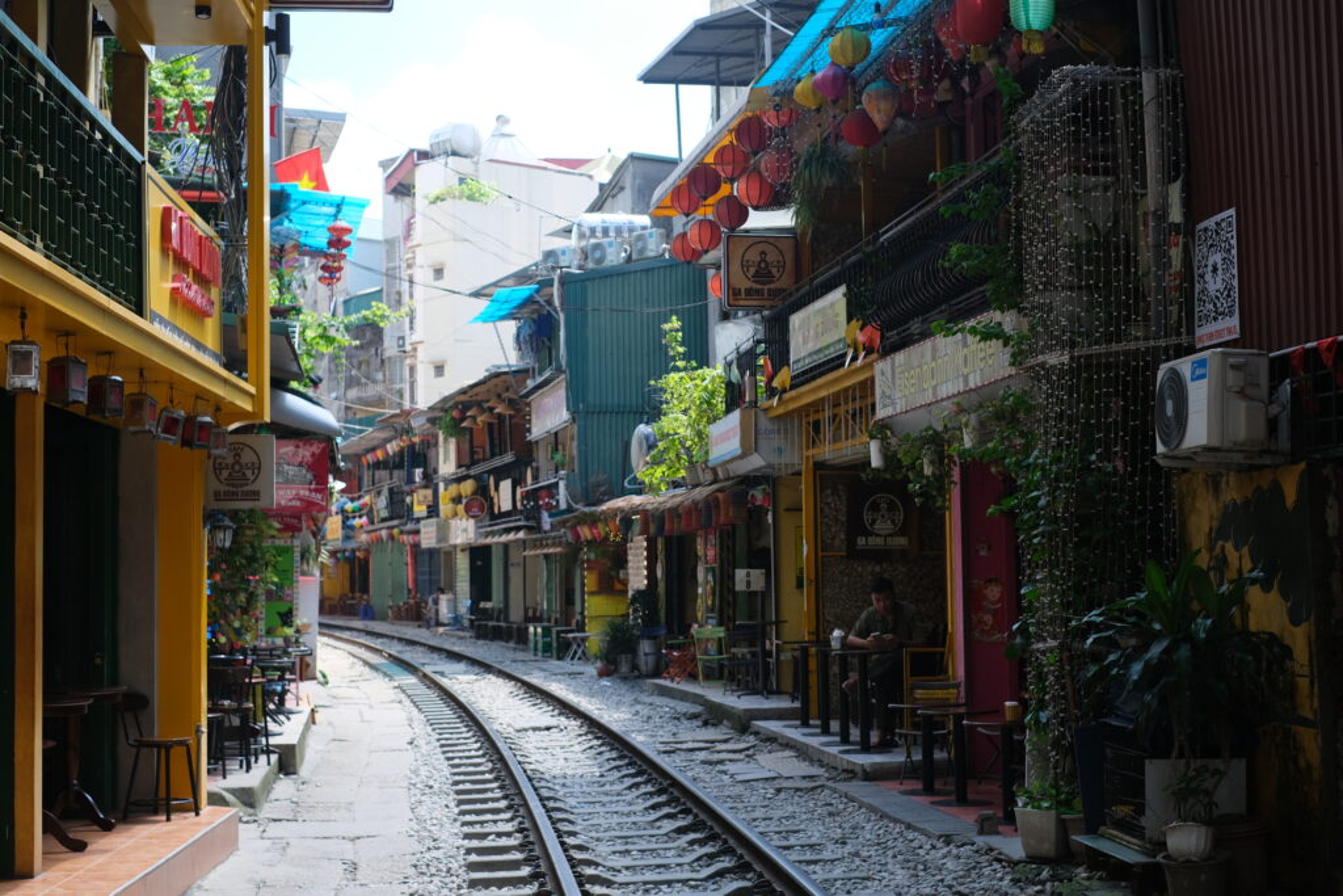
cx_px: 672
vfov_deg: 25.5
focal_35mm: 53
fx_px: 1977
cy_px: 448
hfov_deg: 37.5
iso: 320
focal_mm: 35
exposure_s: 1/550
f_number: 3.6
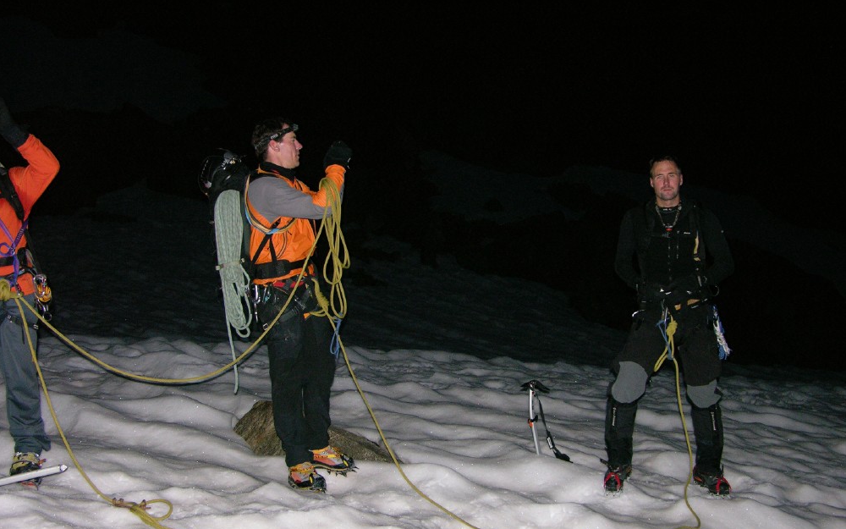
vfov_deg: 33.6
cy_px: 283
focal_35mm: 38
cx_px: 430
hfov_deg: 51.5
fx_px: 876
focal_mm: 8.9
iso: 200
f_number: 2.8
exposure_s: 1/60.1
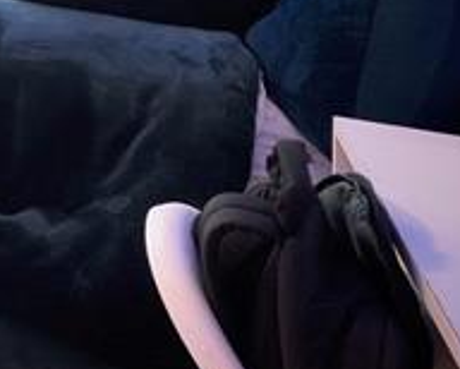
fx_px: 818
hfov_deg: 16.8
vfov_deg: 20.5
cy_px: -232
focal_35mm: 60
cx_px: -563
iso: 640
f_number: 9
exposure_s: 1/2
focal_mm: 12
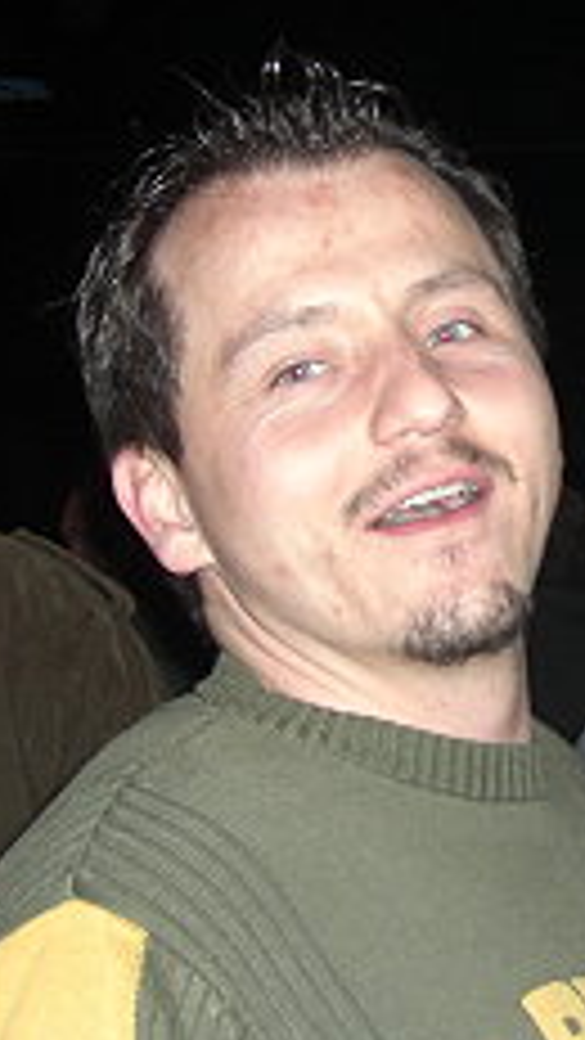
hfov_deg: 12.3
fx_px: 2646
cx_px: 745
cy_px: 488
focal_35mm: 96
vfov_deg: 22.2
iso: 200
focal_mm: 7.9
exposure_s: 1/60
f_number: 2.8
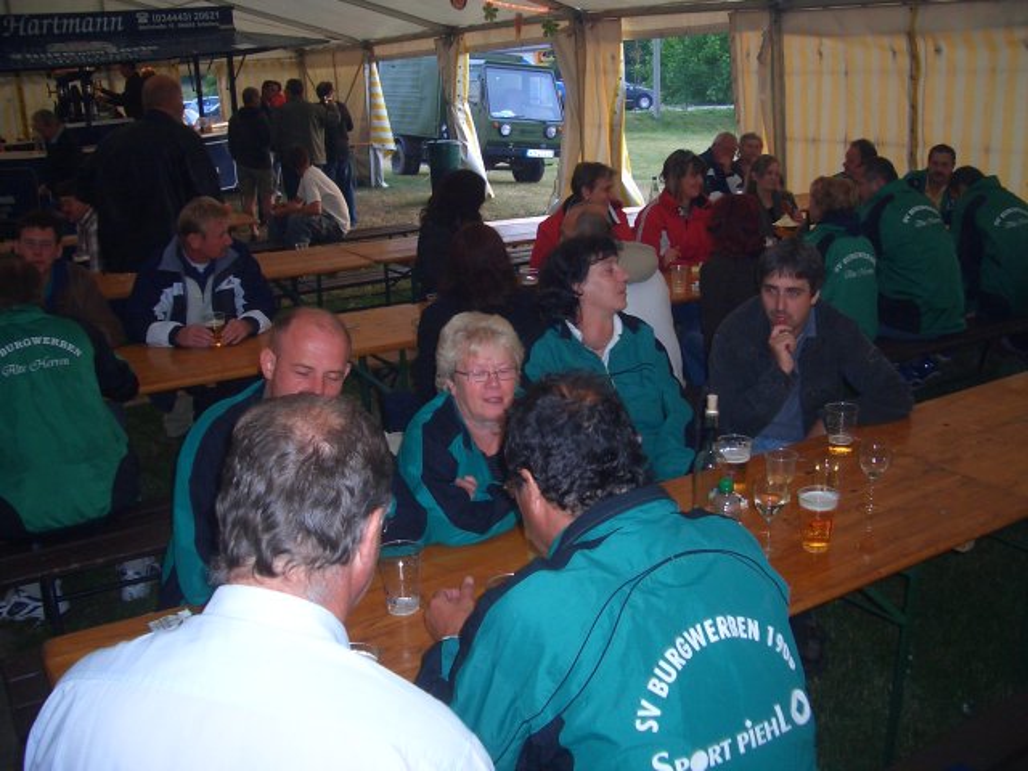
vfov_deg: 40.7
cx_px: 514
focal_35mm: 35
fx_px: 1039
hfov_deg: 52.6
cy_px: 386
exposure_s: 1/40
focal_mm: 5.8
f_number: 2.6
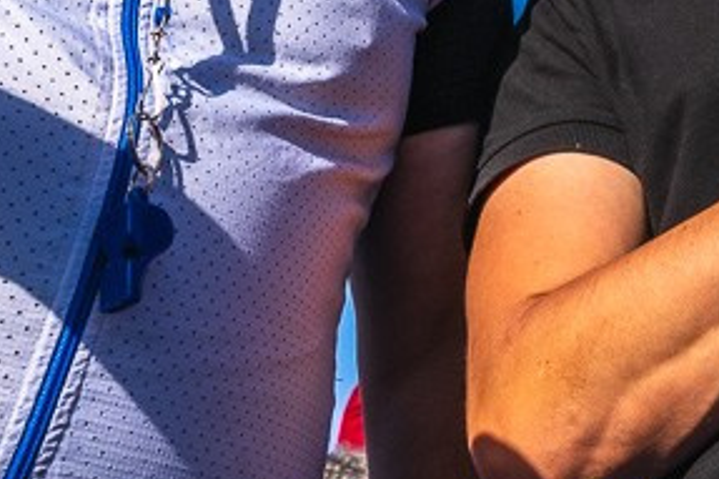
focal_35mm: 107
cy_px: -219
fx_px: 2136
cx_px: 894
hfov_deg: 18.0
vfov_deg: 12.2
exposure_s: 1/640
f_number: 10
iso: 200
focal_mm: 24
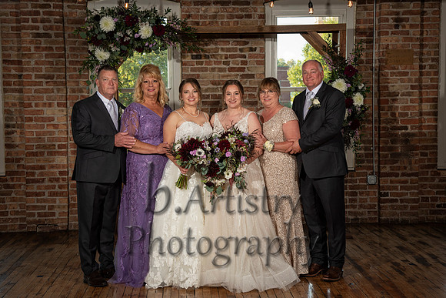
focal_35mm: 67
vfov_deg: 20.4
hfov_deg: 30.2
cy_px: 142
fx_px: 827
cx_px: 231
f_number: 6.3
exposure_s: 1/160
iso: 400
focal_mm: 62
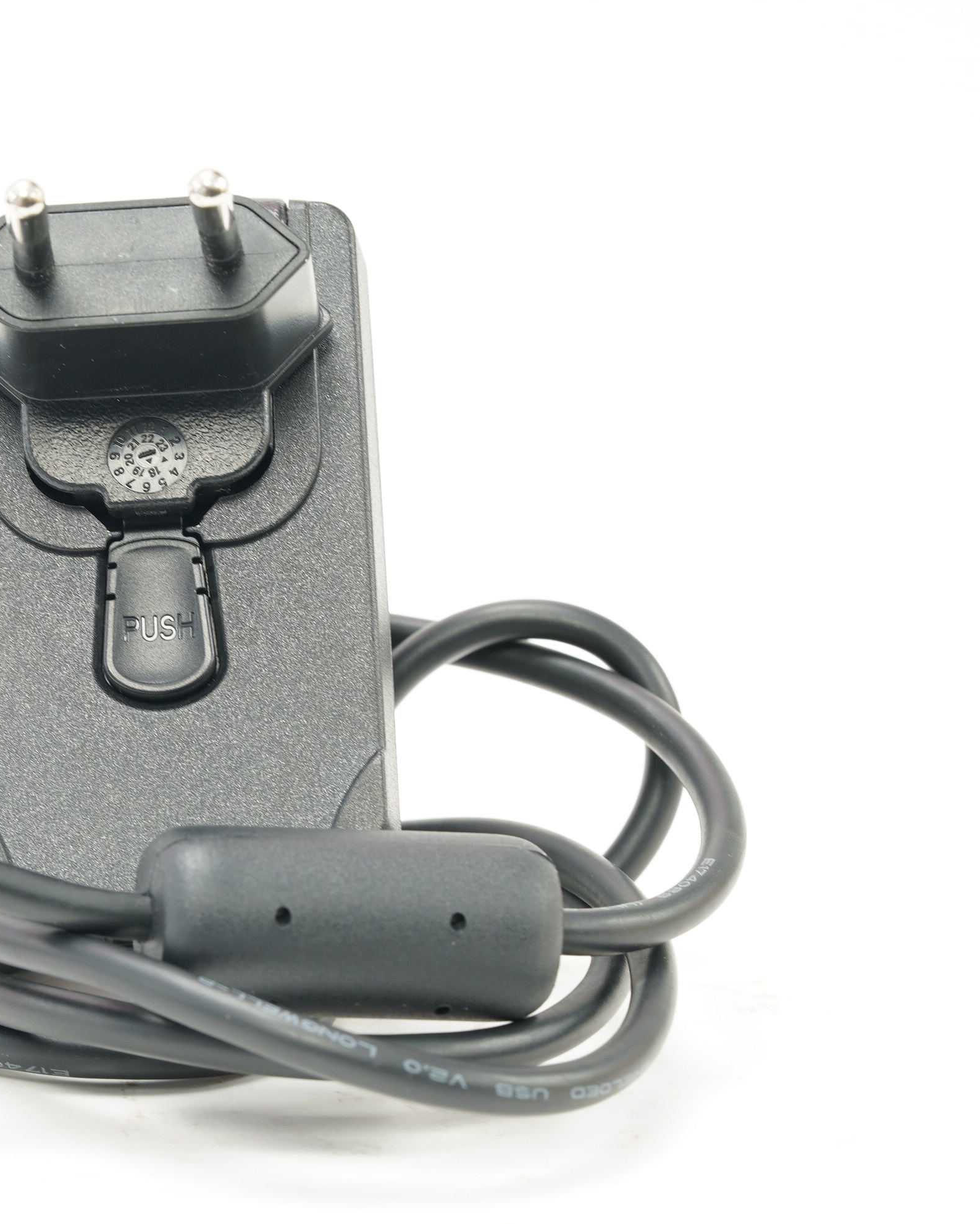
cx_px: 154
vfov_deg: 15.0
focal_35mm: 128
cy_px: 615
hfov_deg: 12.0
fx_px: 4640
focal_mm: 90
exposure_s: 1/1.25
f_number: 11
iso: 200
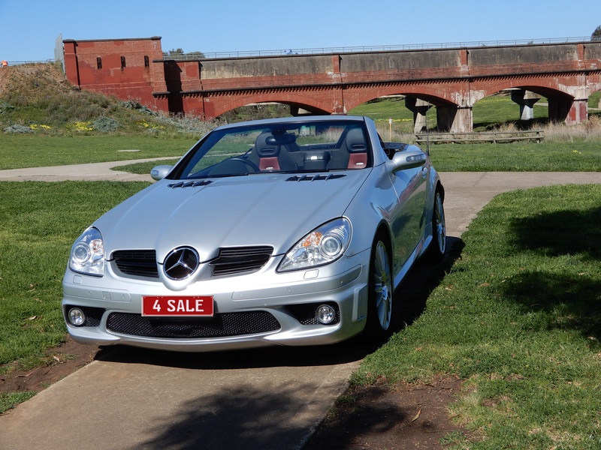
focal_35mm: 50
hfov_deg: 38.2
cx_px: 300
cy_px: 225
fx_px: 868
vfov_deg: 29.1
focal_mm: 8.9
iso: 80
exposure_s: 1/1000
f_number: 4
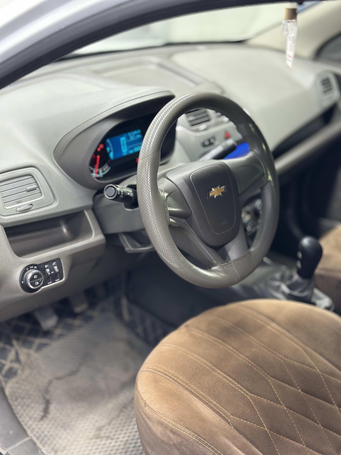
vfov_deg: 39.7
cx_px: 170
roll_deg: -2.0
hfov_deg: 30.3
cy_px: 228
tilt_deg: -25.2
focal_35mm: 48
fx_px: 630
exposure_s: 1/50
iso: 200
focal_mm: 6.86
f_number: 1.78
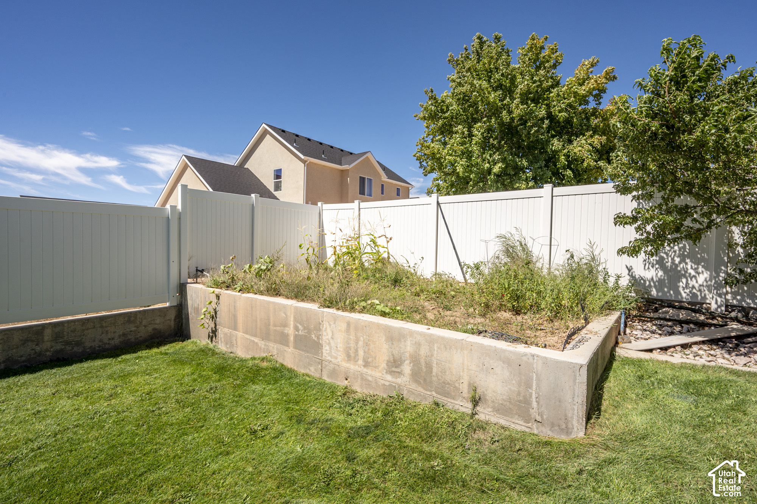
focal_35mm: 16
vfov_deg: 72.0
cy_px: 252
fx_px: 347
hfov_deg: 95.0
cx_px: 378
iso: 200
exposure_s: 1/320
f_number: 13
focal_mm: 16.5
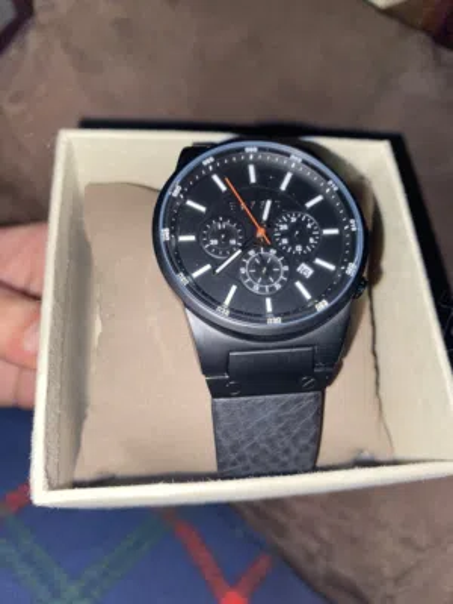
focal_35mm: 26
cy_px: 302
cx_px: 226
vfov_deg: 67.3
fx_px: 454
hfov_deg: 53.1
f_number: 1.8
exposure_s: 1/52
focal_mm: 4.25
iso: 32
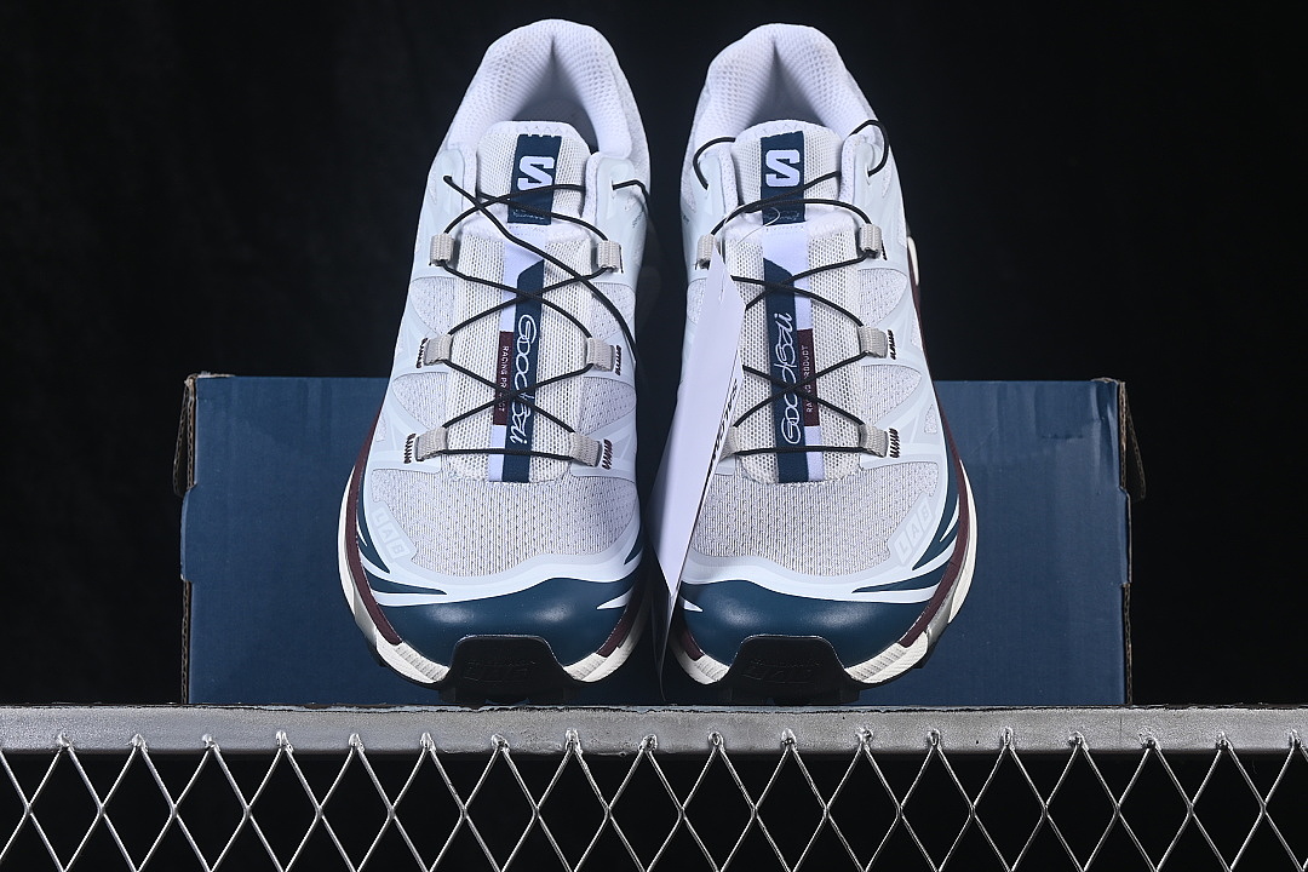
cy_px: 436
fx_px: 2725
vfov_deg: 18.2
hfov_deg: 27.0
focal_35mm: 75
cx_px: 654
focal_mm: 50
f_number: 8
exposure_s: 1/80
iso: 160
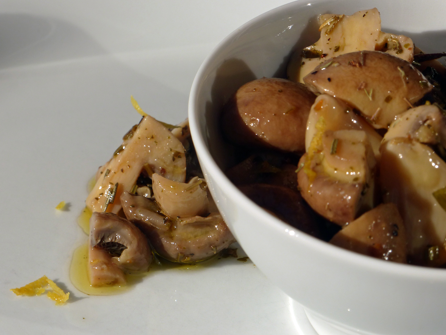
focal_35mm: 421
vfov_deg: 3.5
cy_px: 168
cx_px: 223
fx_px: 5425
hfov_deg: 4.7
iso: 100
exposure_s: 1/1600
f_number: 5.6
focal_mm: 75.6
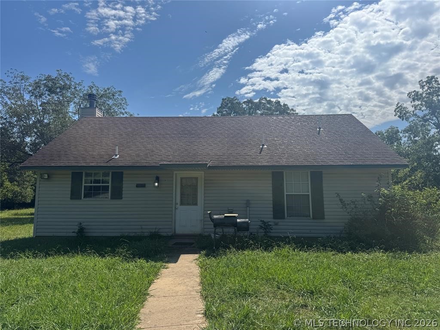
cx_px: 220
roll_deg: +0.0
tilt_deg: +7.4
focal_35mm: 24
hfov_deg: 71.6
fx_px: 305
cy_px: 165
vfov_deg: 56.8
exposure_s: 1/9009
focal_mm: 6.76
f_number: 1.78
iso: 80
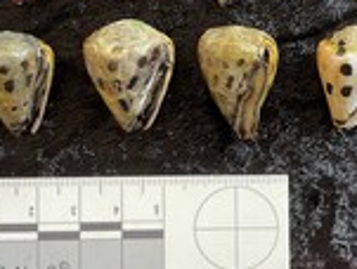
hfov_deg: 28.7
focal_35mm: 67
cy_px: 48
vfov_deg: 21.7
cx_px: 246
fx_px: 693
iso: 50
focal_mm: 3
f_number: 1.8
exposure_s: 1/60
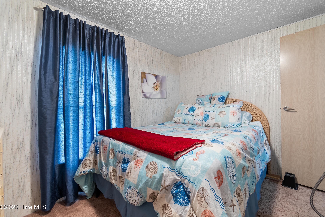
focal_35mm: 15
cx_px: 162
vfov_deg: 77.3
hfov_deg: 100.4
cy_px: 108
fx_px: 135
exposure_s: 1.3
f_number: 4.5
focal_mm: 10
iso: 100
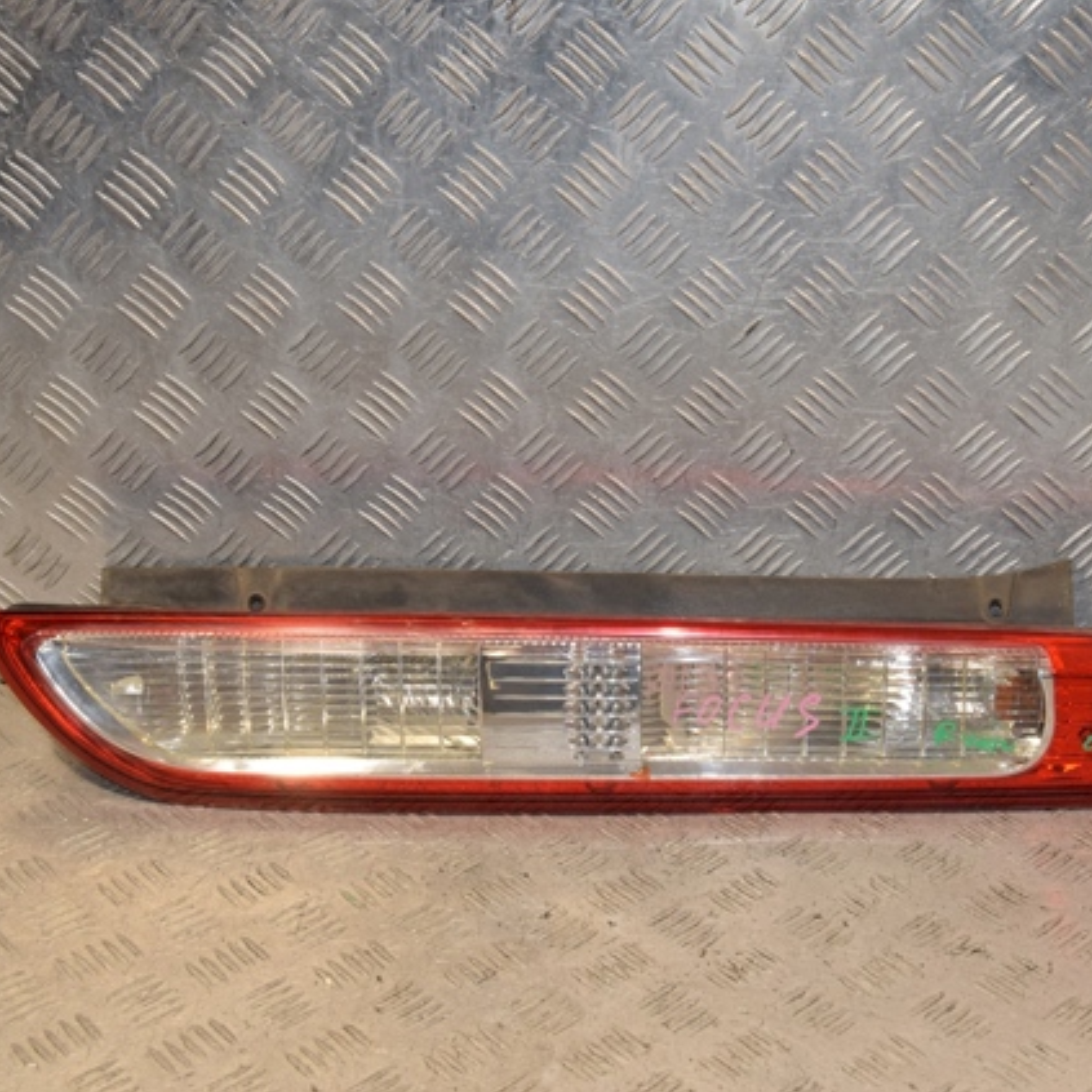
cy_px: 547
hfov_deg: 31.6
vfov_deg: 31.6
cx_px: 625
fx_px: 1927
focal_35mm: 54
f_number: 10
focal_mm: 28
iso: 800
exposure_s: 1/200
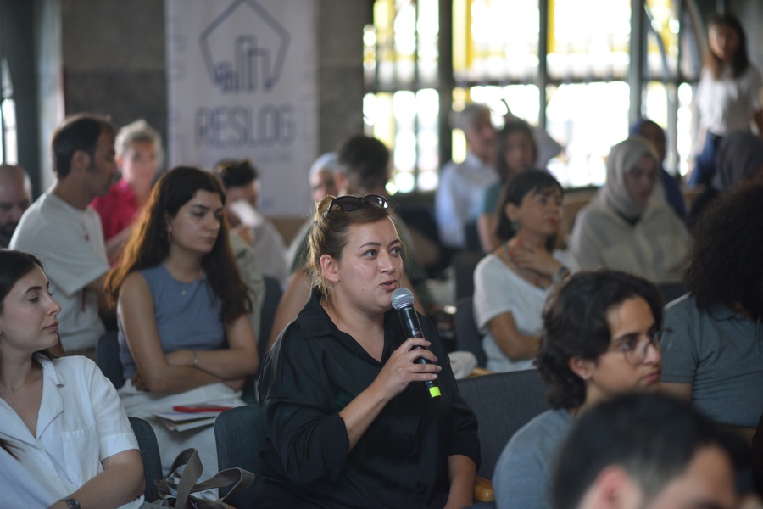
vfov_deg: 16.1
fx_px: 1801
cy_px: 254
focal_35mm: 85
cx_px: 382
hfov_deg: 23.9
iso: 1250
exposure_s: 1/160
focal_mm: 85
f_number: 1.8
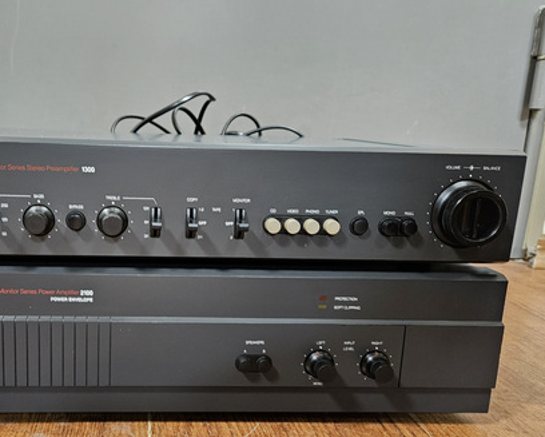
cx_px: 170
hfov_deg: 52.8
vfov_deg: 44.5
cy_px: 243
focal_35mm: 33
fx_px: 533
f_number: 1.8
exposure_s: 1/25
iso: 640
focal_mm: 5.4
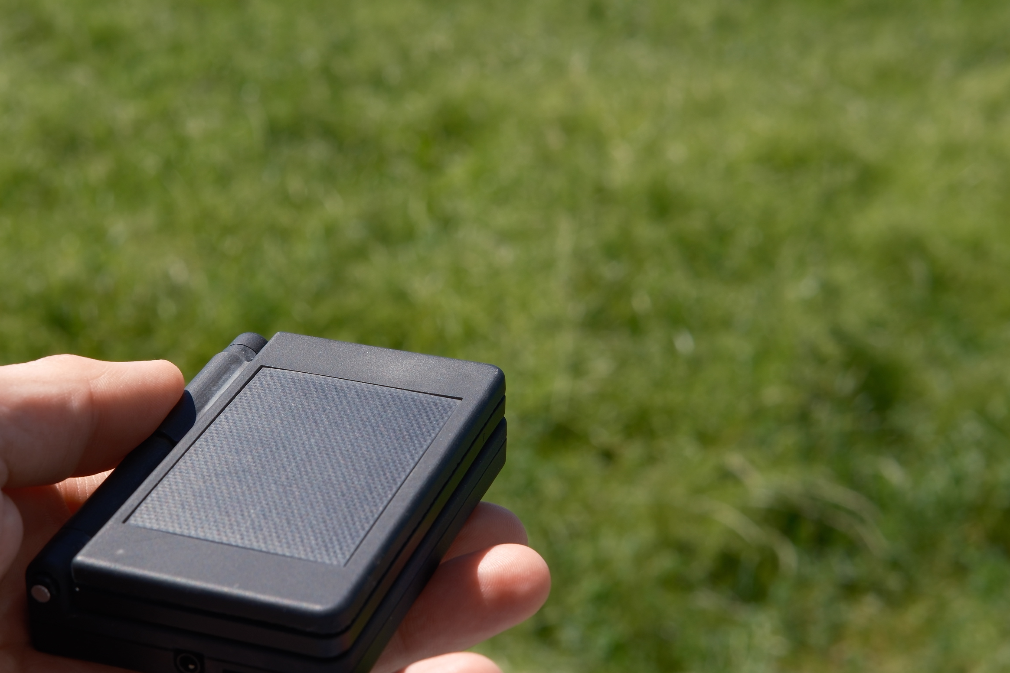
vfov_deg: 19.2
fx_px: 1992
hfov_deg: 28.3
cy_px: 310
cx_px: 376
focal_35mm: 71
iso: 160
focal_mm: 35
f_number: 9
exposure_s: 1/250
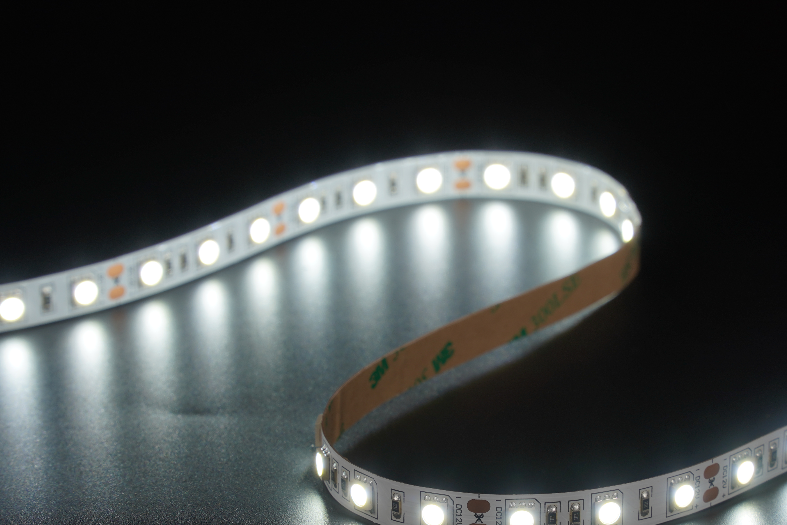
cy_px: 346
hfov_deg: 8.9
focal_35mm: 230
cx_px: 472
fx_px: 5028
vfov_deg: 6.0
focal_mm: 164
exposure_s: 1/40
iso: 100
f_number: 14
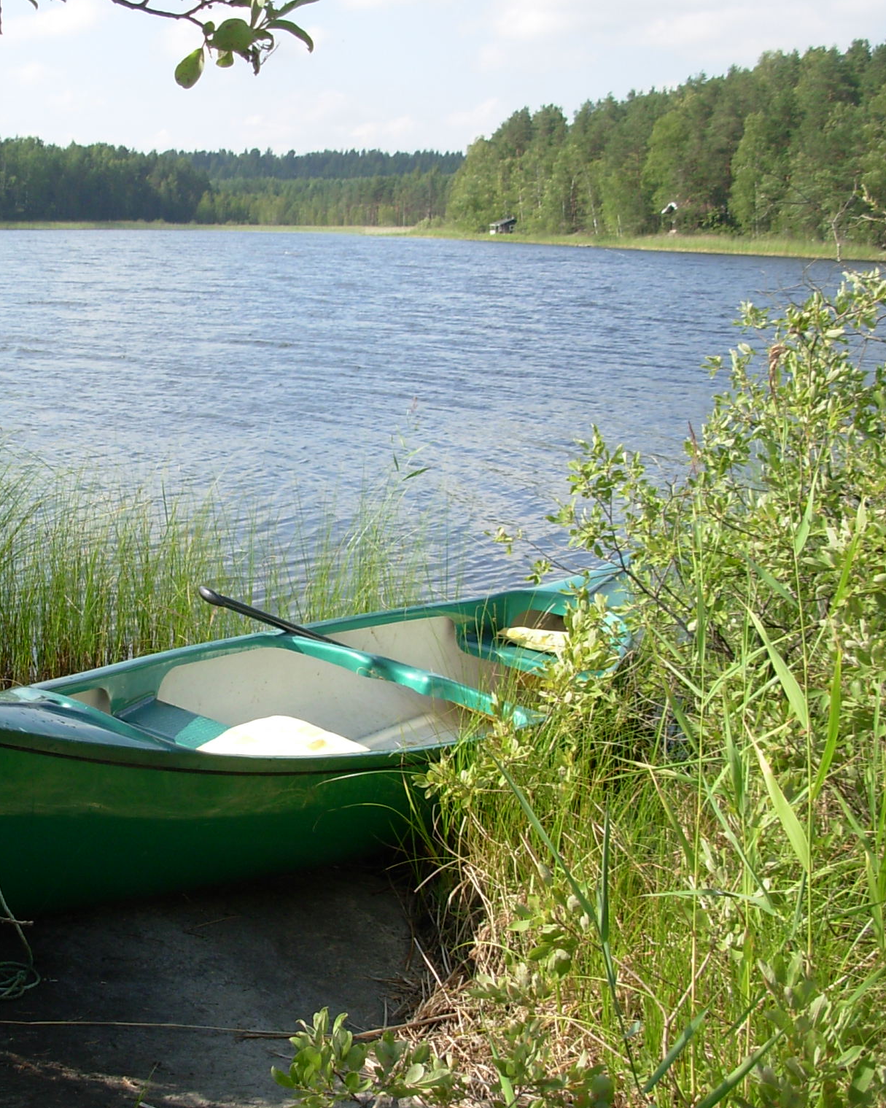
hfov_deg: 29.6
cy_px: 557
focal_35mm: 50
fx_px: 1639
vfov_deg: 37.3
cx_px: 184
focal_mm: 6.3
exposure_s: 1/645
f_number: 2.9
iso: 50
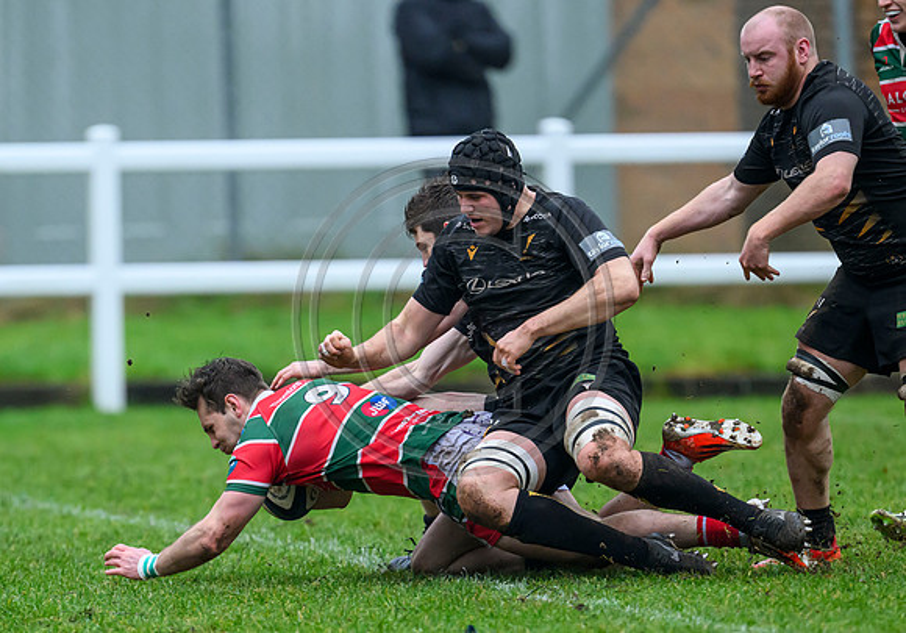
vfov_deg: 2.3
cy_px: 431
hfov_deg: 3.3
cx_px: 446
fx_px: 15549
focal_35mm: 609
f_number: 3.5
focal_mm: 400
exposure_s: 1/2000
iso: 3200
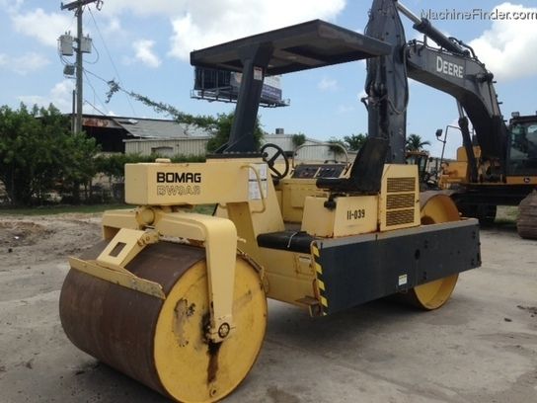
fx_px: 512
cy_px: 202
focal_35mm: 33
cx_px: 268
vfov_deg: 42.9
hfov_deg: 55.4
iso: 50
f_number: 2.4
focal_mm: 4.13
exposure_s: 1/1466
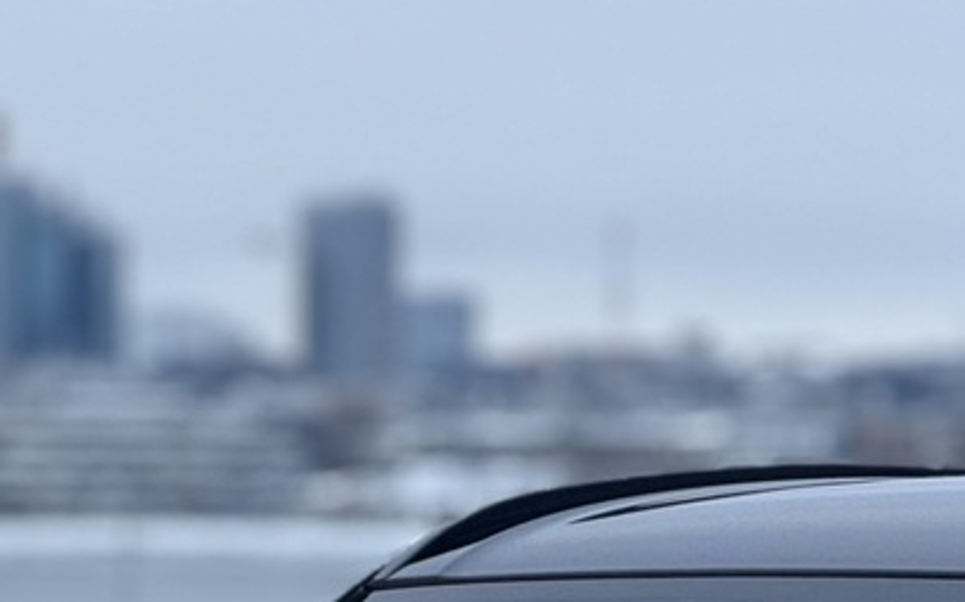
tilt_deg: -2.8
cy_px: 1244
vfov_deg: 2.6
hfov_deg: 4.2
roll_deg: +0.1
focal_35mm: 500
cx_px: 858
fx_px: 13144
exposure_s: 1/218
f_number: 2.8
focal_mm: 15.66
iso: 50
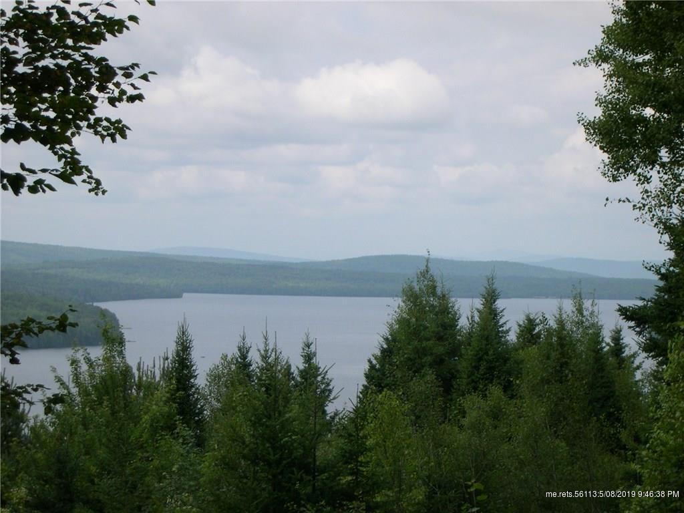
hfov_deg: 17.3
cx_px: 342
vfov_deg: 13.0
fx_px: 2253
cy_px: 256
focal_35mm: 114
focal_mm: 24
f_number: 4.9
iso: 100
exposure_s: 1/598
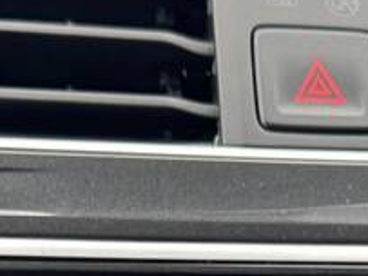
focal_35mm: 142
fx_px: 1509
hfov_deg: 13.8
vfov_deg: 9.7
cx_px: 303
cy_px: 559
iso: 200
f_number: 1.78
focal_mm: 6.76
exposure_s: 1/113
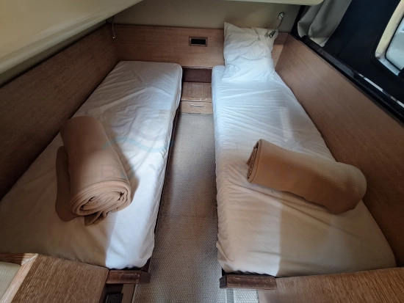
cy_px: 152
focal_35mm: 13
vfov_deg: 90.0
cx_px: 202
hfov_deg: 106.2
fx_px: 152
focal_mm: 1.74
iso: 250
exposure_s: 1/25
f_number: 2.2
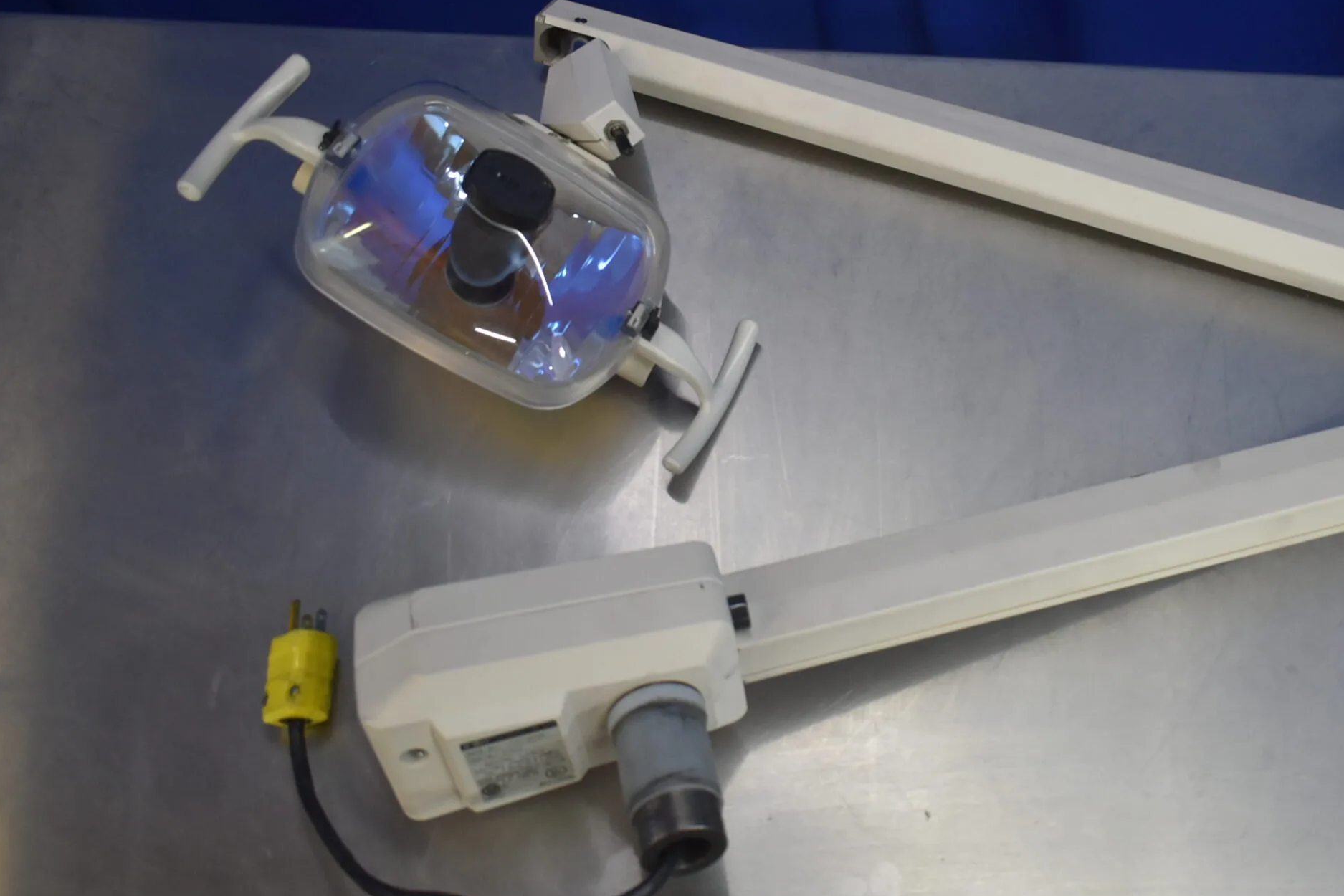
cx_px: 914
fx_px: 1531
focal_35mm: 41
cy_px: 369
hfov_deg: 46.5
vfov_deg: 32.6
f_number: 3.5
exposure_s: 1/125
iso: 1000
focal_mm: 20
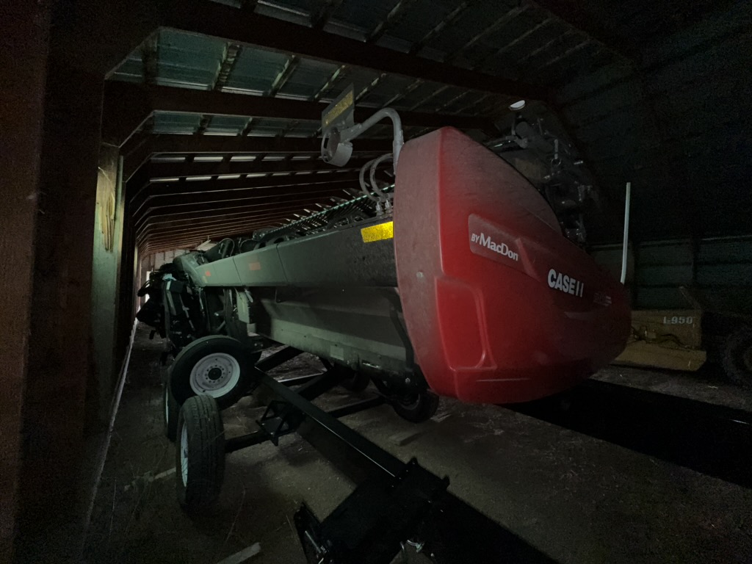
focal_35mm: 14
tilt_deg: +1.8
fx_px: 304
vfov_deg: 85.7
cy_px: 282
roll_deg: -2.0
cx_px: 376
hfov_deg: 102.1
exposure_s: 1/79
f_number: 2.2
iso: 250
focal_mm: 2.22
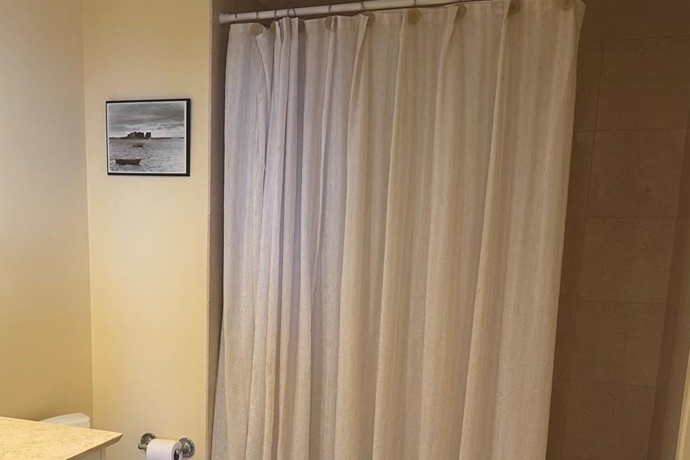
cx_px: 223
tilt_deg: -11.3
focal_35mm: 40
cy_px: 378
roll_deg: -0.9
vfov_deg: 32.4
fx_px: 767
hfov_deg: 47.6
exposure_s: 1/60
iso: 125
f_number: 1.78
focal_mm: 6.86
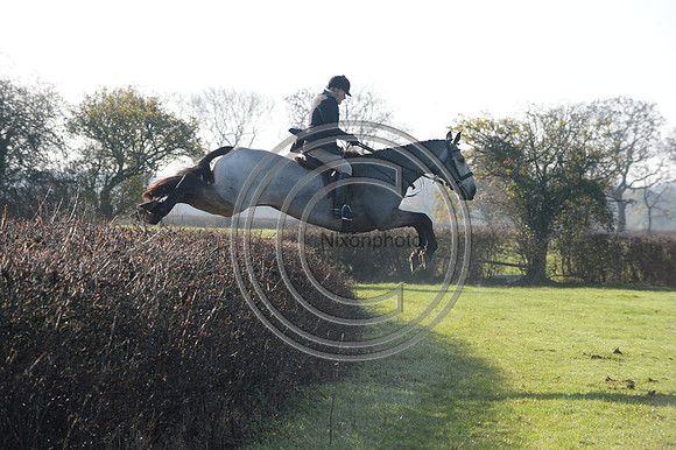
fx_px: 2909
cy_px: 225
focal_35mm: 155
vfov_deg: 8.8
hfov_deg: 13.3
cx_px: 338
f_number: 6.3
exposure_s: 1/1250
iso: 1000
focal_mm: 155
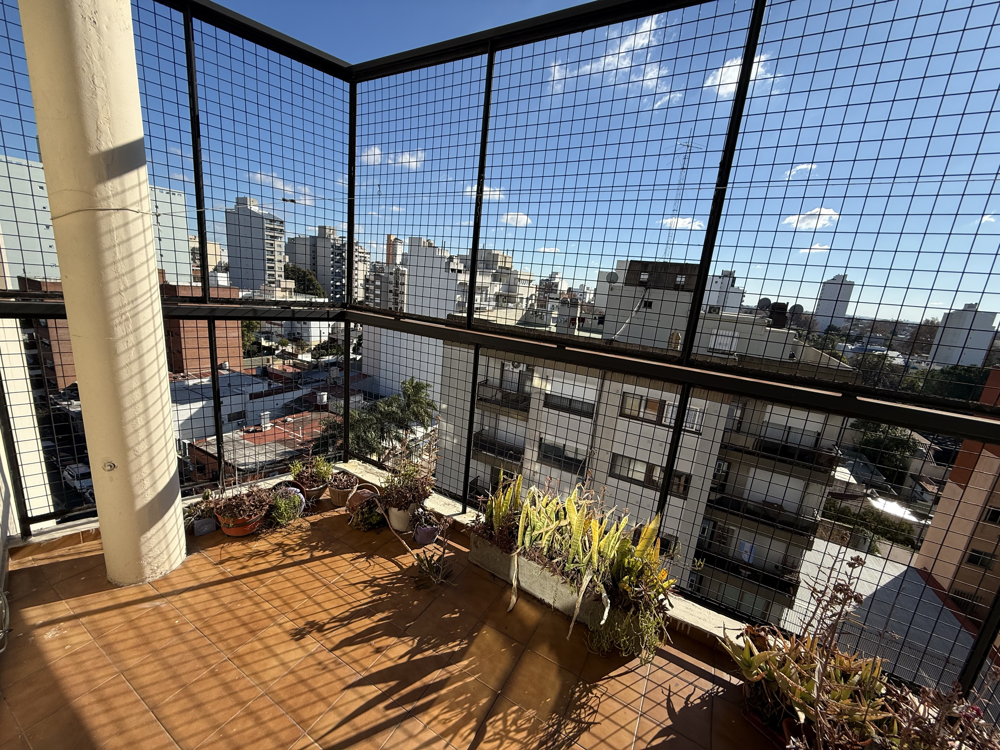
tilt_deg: -12.7
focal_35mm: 14
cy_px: 375
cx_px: 500
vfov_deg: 85.7
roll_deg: -5.4
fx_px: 404
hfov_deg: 102.1
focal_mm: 2.22
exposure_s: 1/1259
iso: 50
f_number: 2.2
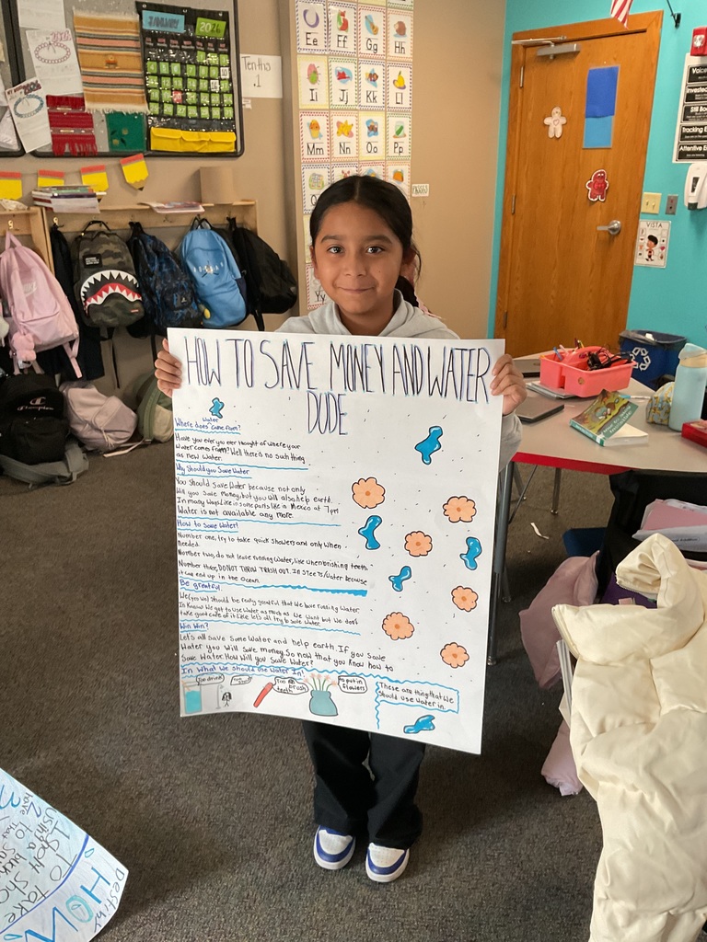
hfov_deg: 48.2
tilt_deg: -21.2
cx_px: 354
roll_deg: +1.0
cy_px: 471
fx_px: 790
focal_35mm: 29
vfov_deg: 61.7
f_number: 1.8
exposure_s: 1/60
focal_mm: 3
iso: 100
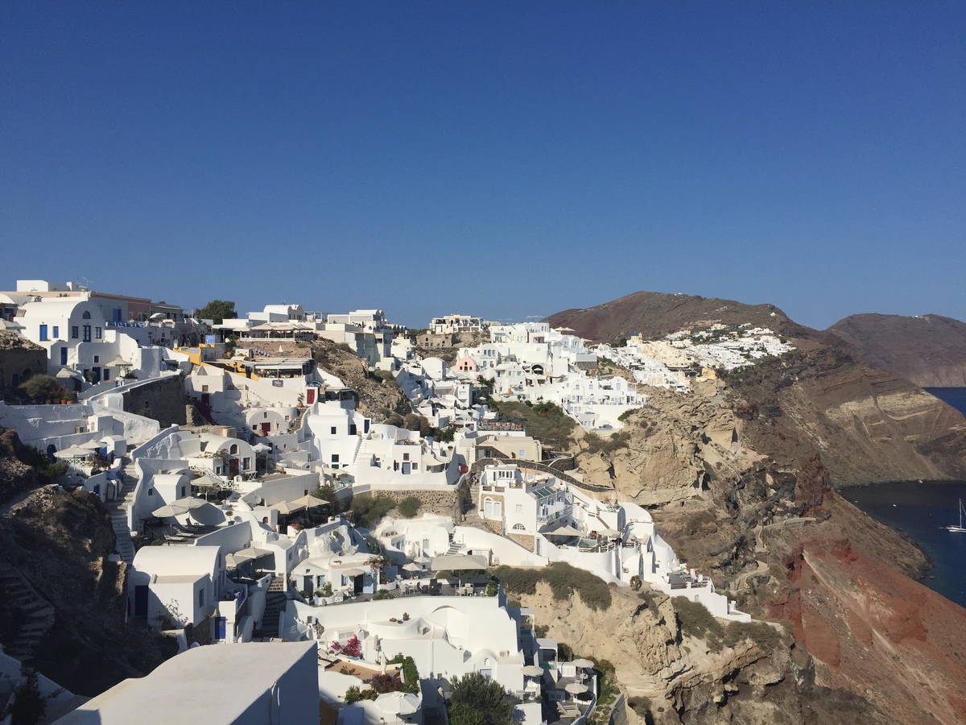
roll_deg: -1.7
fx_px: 809
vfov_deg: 48.2
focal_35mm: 29
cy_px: 362
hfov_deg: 61.7
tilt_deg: -1.2
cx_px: 483
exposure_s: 1/6623
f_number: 2.2
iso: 32
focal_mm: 4.15
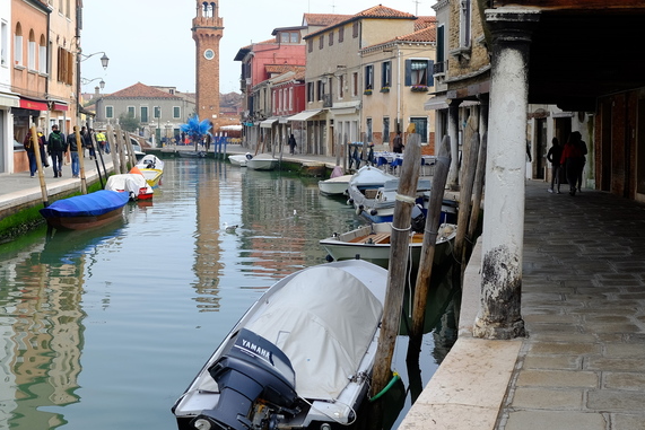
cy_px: 172
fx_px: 878
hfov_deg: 40.3
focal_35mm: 49
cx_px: 364
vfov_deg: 27.5
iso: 200
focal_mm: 23
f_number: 4
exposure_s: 1/750
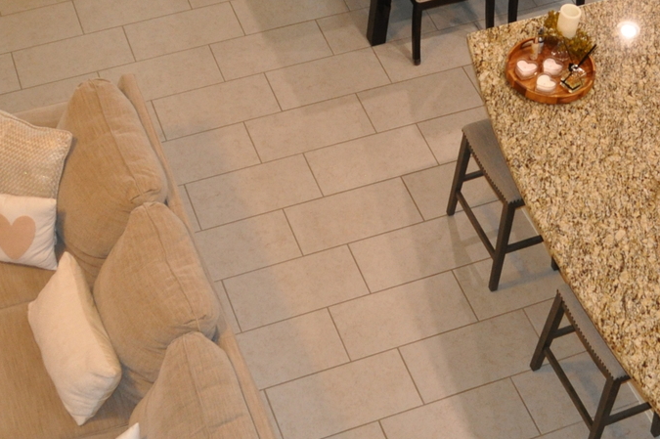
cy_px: 128
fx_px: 1191
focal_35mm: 65
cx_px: 394
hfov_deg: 30.9
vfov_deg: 20.8
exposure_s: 1/80
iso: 800
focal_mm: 18
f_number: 3.5
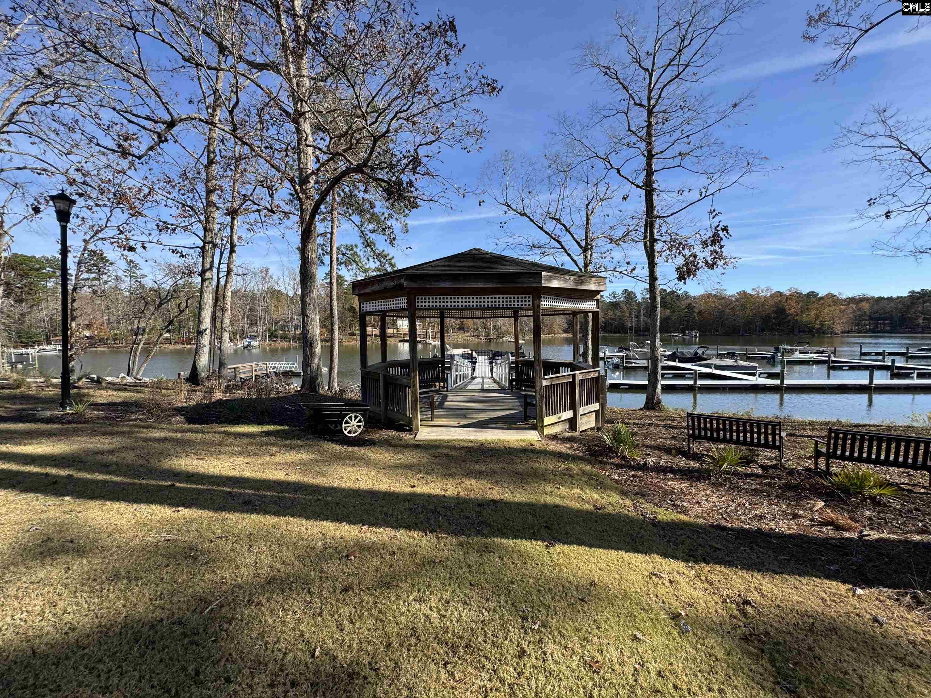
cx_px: 466
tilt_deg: -4.0
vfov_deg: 85.7
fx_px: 377
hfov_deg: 102.1
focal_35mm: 14
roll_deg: -0.5
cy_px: 349
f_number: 2.2
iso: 40
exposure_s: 1/1020
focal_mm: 2.22
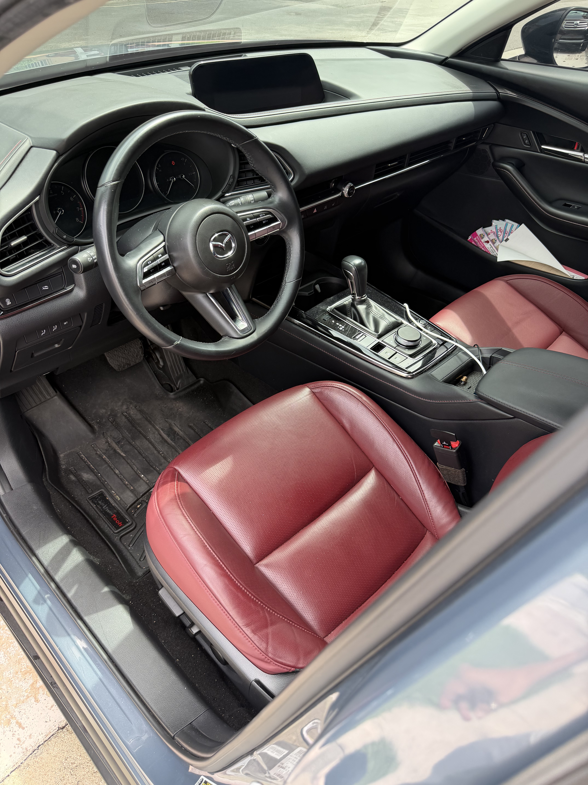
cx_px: 294
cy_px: 392
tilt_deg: -41.6
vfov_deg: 71.6
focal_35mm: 24
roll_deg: -2.6
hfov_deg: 56.8
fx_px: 544
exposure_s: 1/221
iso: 80
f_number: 1.78
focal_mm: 6.76
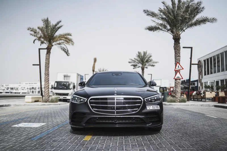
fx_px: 221
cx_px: 114
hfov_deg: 54.4
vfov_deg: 37.9
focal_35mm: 35
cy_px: 76
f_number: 1.4
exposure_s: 1/250
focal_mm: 35
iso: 100
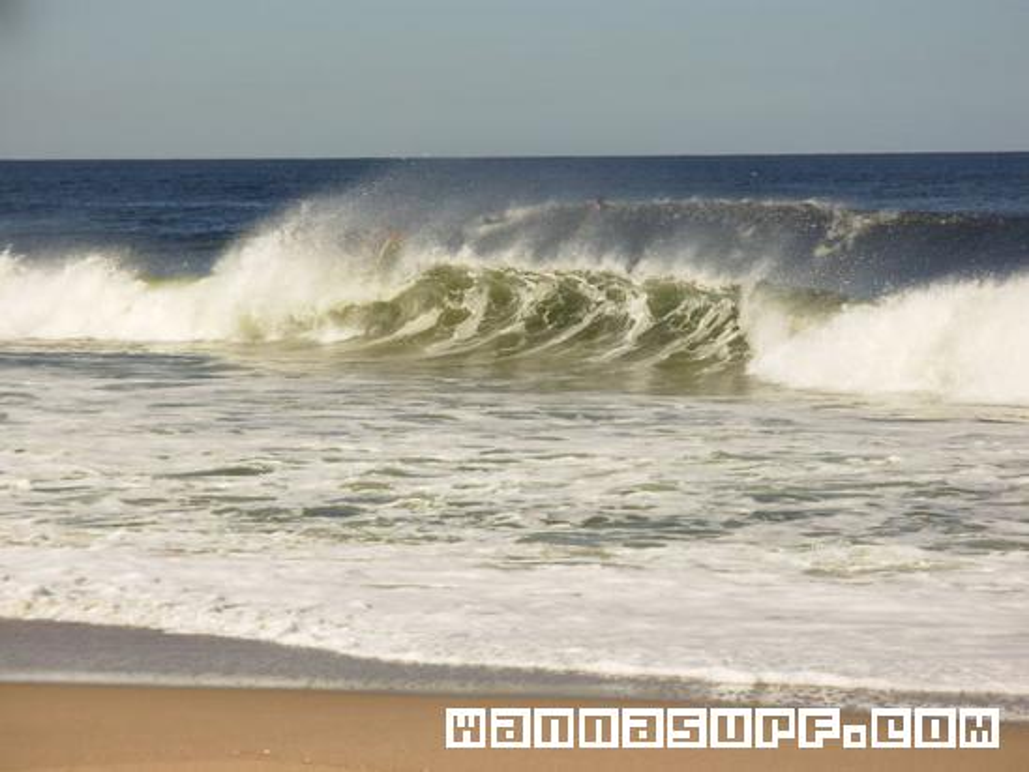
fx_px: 5649
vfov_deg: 7.8
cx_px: 514
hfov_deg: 10.4
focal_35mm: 190
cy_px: 386
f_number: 5
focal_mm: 31.4
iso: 50
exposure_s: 1/790
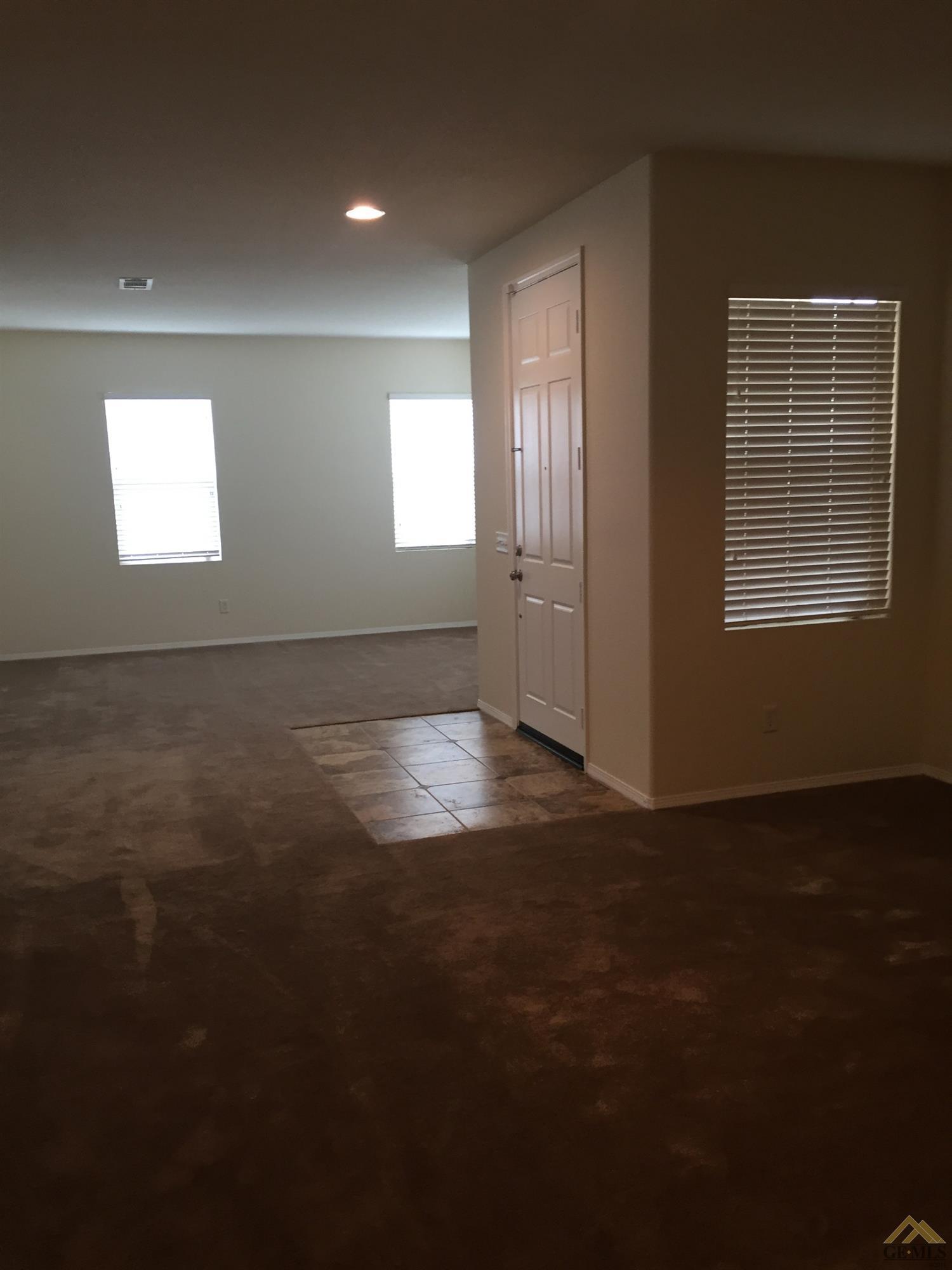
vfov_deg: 61.7
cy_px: 635
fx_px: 1063
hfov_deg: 48.2
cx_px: 476
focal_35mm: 29
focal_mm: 4.15
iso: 80
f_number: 2.2
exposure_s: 1/30
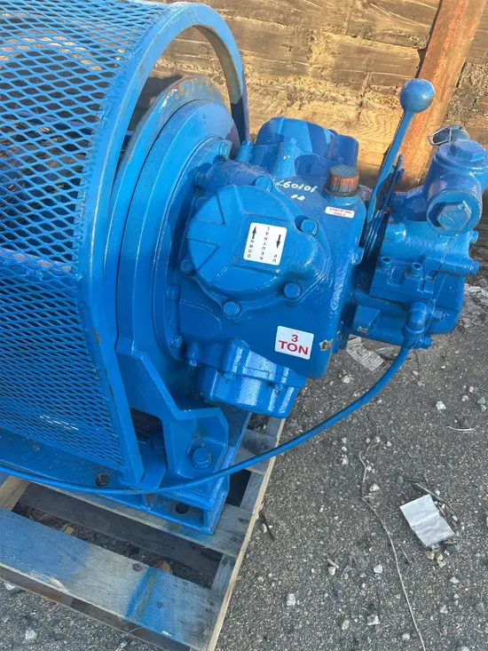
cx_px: 244
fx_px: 489
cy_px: 326
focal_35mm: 26
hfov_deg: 53.1
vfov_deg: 67.3
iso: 50
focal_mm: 5.7
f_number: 1.5
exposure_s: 1/414
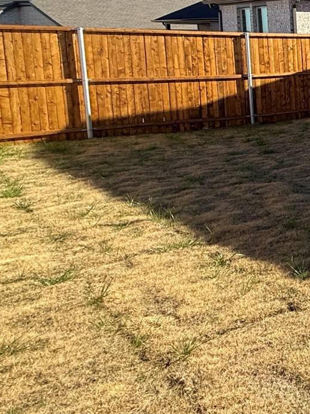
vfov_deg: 43.2
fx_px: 490
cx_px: 599
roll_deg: +0.1
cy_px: 71
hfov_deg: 20.2
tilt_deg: -4.3
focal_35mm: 41
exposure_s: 1/955
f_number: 2.2
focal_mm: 2.22
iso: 64
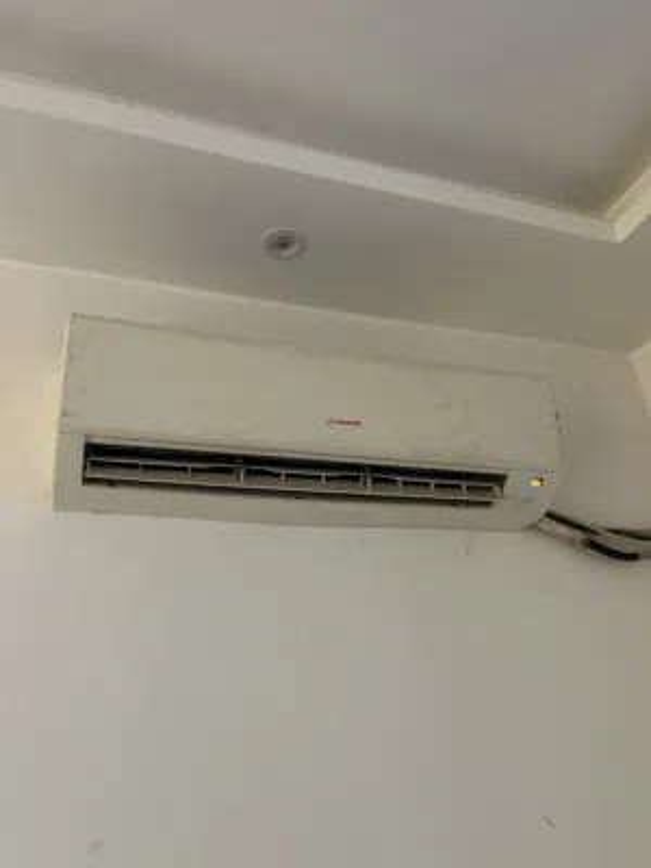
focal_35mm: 26
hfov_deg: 53.1
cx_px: 326
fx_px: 652
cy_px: 434
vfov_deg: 67.3
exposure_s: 1/60
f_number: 1.5
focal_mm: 5.7
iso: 320
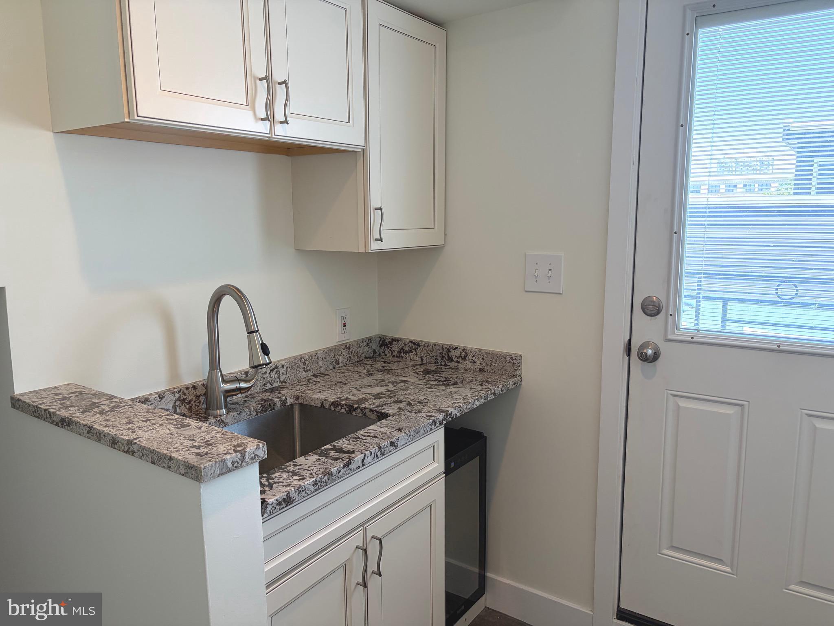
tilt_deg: -8.6
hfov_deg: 67.3
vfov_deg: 53.1
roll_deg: +0.3
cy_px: 313
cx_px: 417
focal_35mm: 26
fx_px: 626
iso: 125
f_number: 1.6
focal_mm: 5.96
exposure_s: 1/138
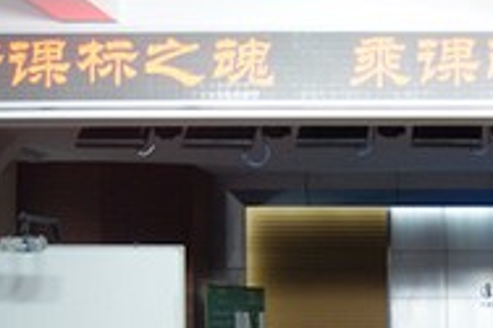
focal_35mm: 96
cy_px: 370
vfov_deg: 13.9
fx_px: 1313
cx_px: 538
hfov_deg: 20.3
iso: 400
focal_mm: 24
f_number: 4
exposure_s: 1/20
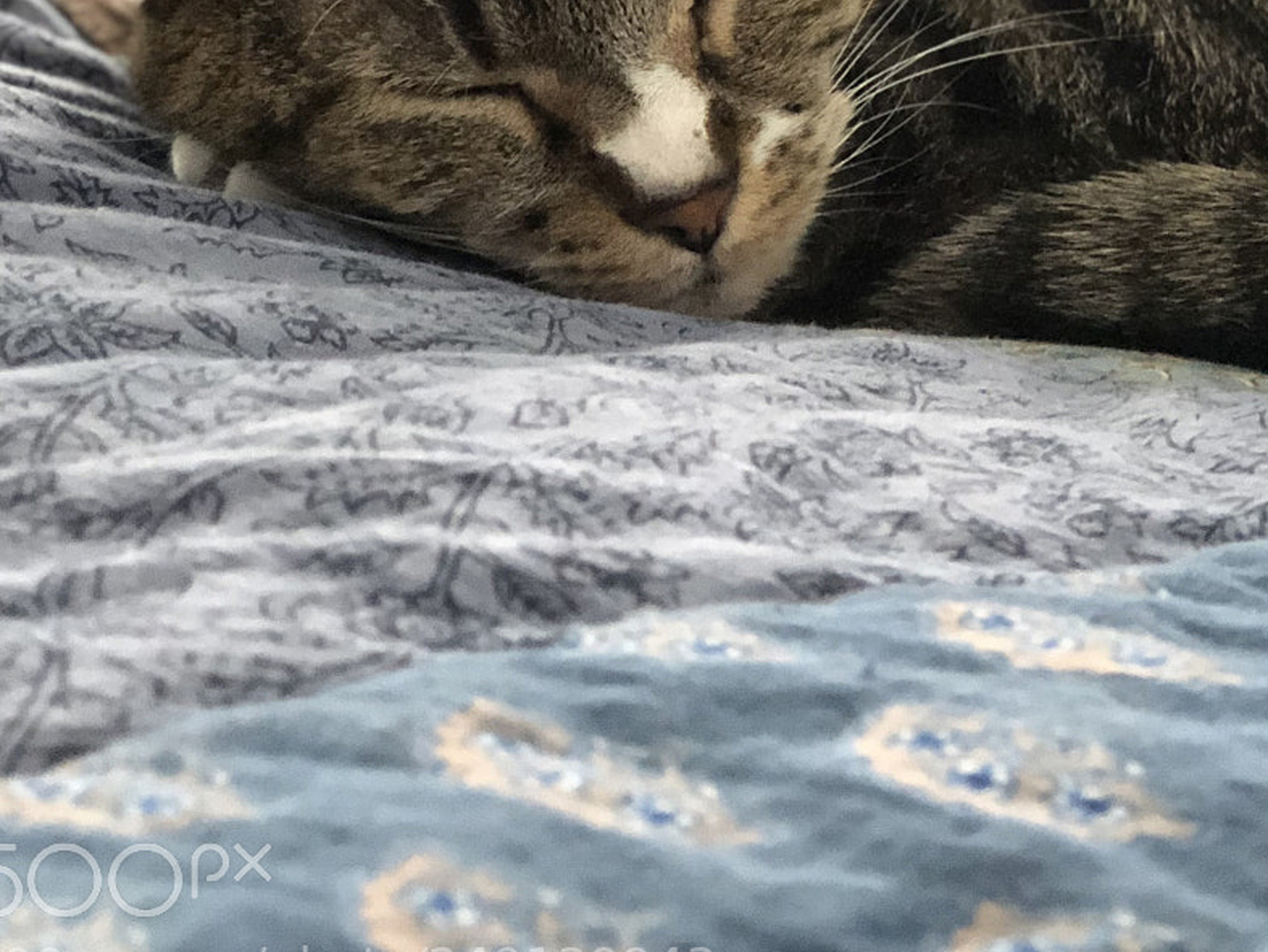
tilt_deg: -17.2
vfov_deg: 12.7
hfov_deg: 16.7
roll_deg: -4.8
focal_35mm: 116
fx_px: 4250
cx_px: 1162
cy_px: 124
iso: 1250
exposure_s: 1/60
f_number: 2.8
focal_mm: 6.6
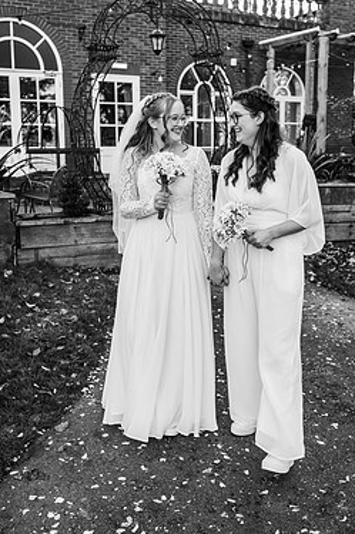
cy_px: 245
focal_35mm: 42
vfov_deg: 46.4
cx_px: 187
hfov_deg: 31.8
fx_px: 623
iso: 100
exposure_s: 1/400
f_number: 3.5
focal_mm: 35
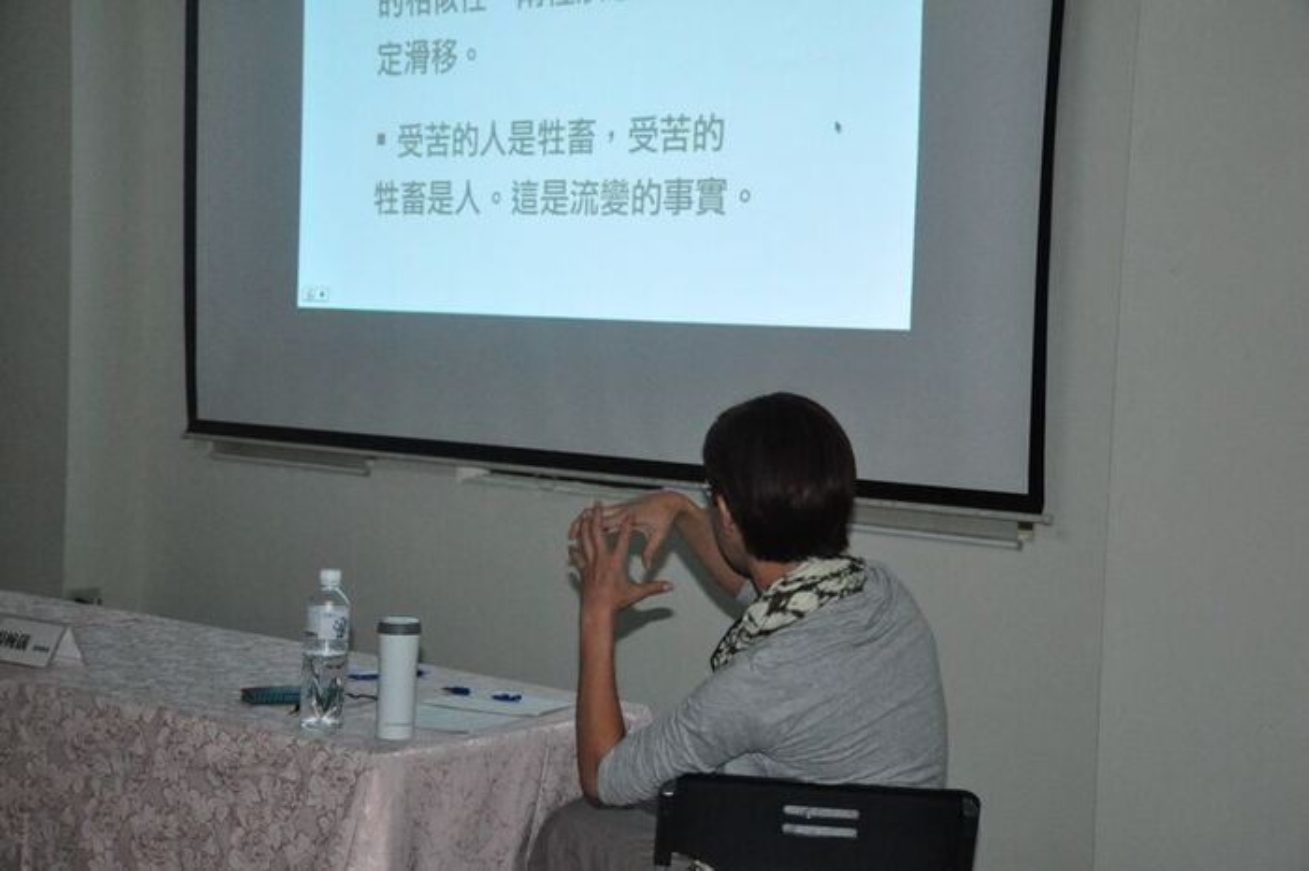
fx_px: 2072
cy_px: 436
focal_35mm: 57
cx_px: 654
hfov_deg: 35.1
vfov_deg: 23.8
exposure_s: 1/125
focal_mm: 38
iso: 3200
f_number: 5.6
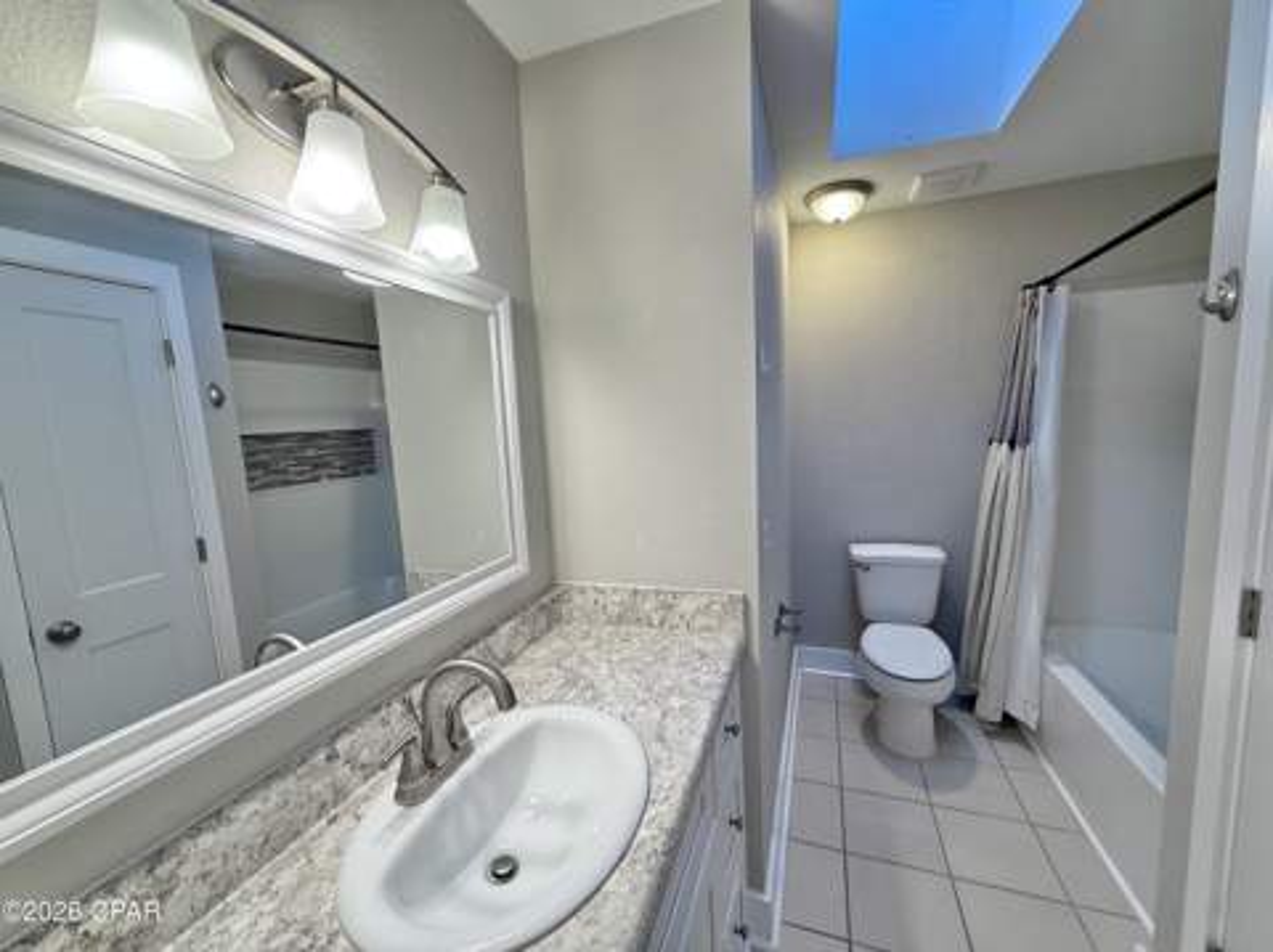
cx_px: 636
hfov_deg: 102.1
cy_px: 476
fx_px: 514
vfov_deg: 85.6
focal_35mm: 14
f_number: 2.2
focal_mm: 2.22
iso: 100
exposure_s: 1/120
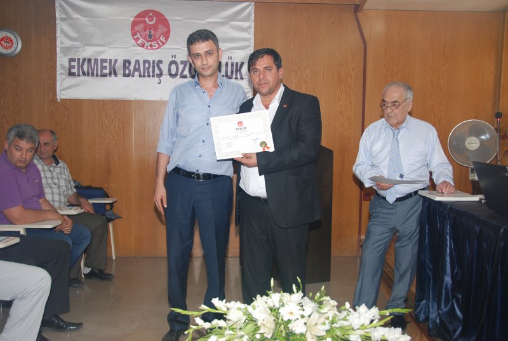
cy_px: 170
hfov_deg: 49.5
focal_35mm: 39
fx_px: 551
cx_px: 254
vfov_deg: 34.4
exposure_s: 1/60
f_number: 4
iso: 200
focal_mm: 26
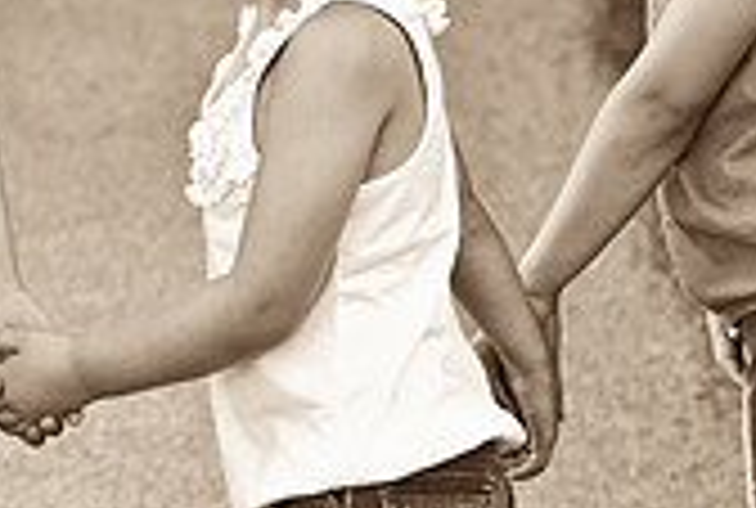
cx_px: -86
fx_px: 7622
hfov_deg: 5.7
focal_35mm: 362
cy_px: 40
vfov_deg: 3.8
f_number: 3.5
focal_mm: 70
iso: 160
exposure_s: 1/60
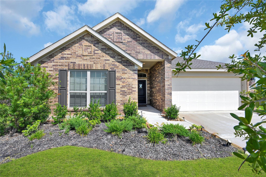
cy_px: 88
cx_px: 133
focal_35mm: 14
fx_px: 103
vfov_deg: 81.1
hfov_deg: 104.3
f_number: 22
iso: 1000
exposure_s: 1/320
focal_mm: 14
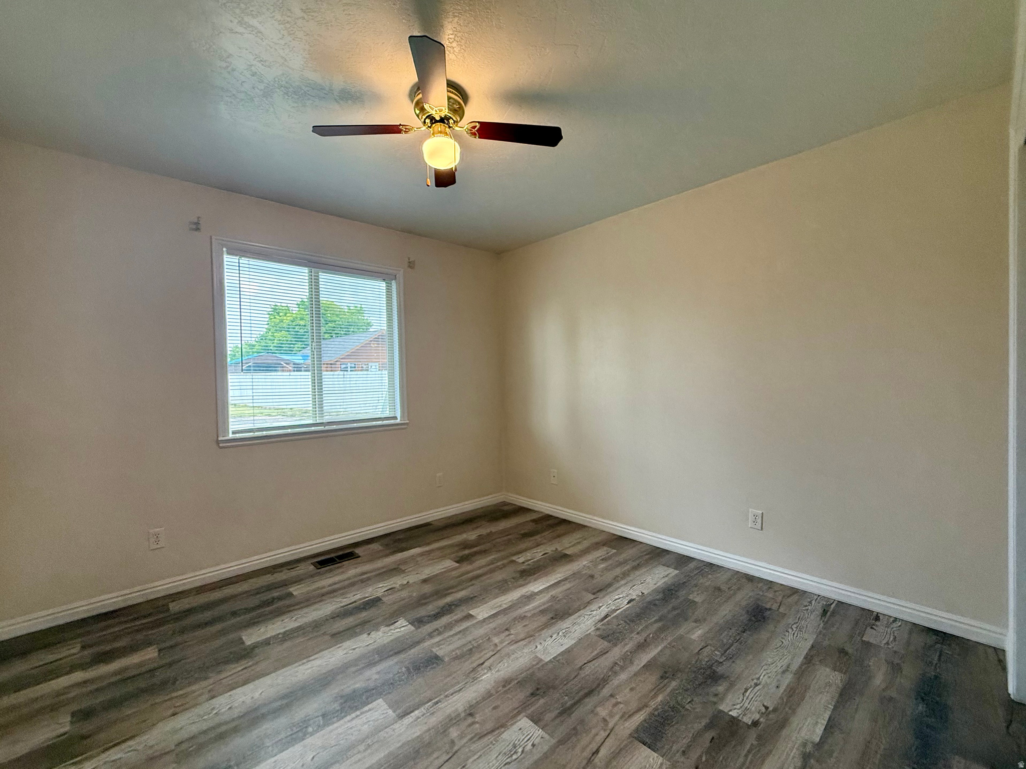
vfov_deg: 85.7
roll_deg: -0.5
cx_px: 513
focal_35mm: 14
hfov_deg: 102.1
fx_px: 415
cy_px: 384
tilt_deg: +0.4
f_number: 2.2
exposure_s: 1/120
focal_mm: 2.22
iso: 250
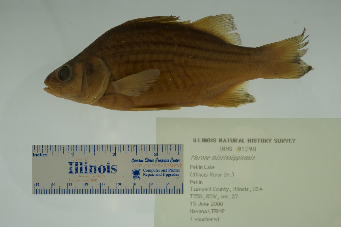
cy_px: 114
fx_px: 569
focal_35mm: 60
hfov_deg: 33.4
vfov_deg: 22.6
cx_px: 170
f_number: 10
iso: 100
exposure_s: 1/160
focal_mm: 60
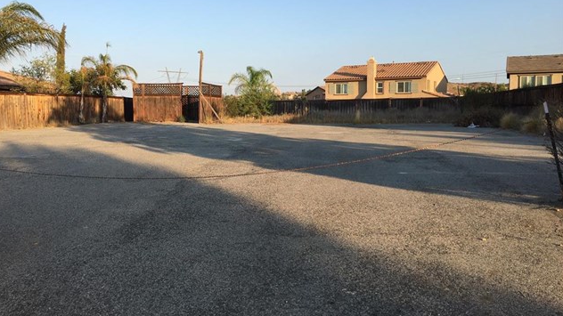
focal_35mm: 32
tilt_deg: -3.0
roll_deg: -0.1
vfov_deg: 36.6
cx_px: 281
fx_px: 478
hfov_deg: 61.0
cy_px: 138
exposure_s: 1/565
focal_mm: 4.15
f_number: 2.2
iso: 25
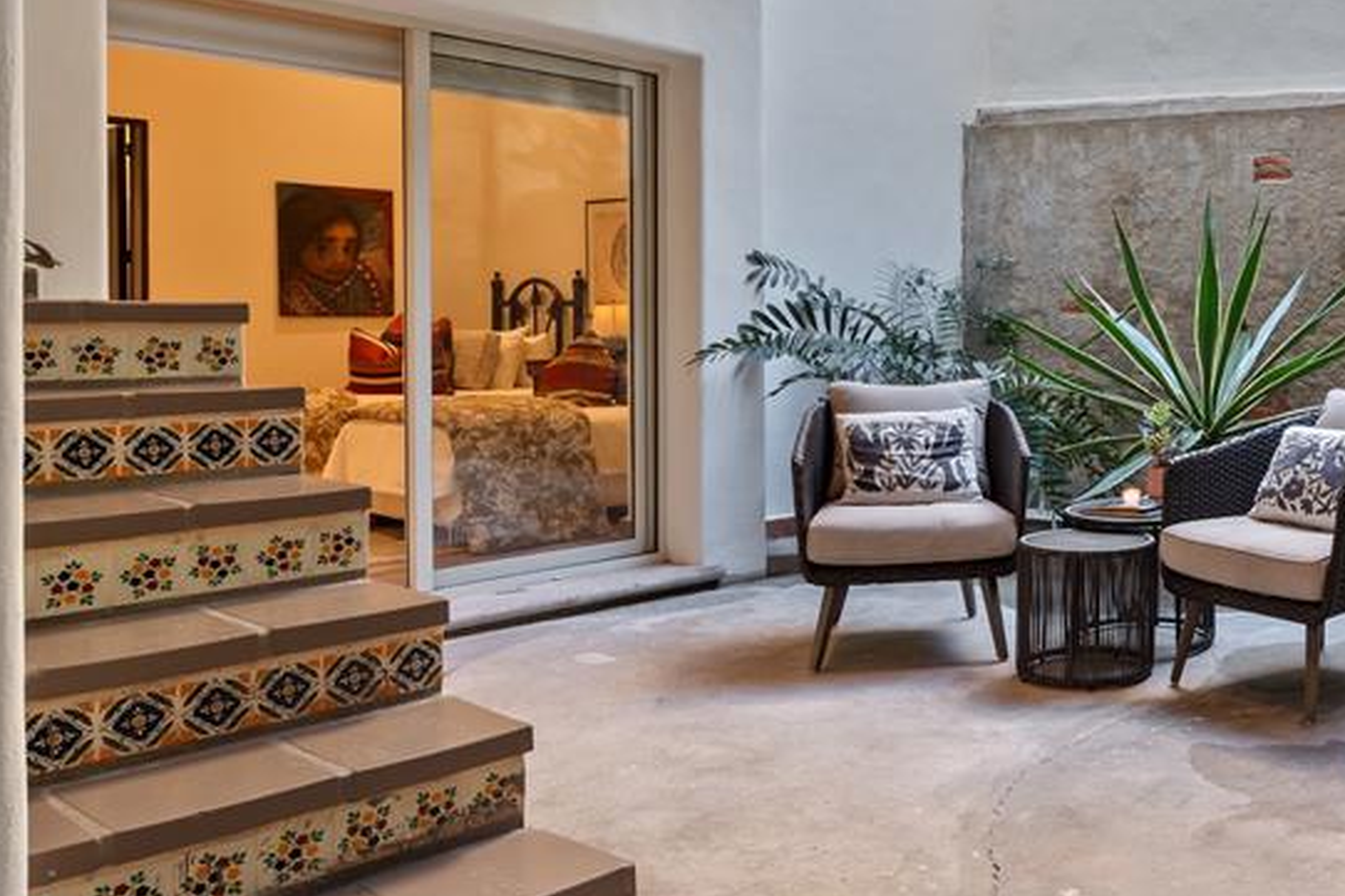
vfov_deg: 38.5
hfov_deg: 48.8
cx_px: 1251
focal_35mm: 34
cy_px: 320
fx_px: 1270
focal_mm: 12.1
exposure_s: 1/1.25
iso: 250
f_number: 9
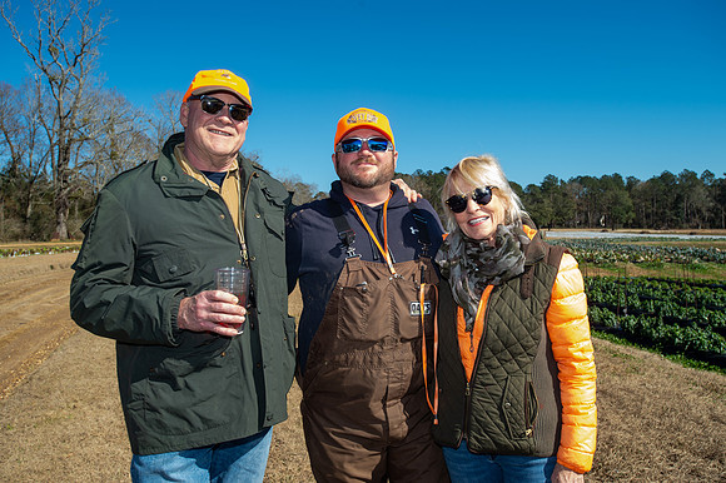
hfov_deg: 62.0
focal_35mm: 30
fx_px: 605
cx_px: 363
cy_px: 242
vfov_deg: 43.6
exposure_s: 1/200
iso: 200
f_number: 8
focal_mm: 30
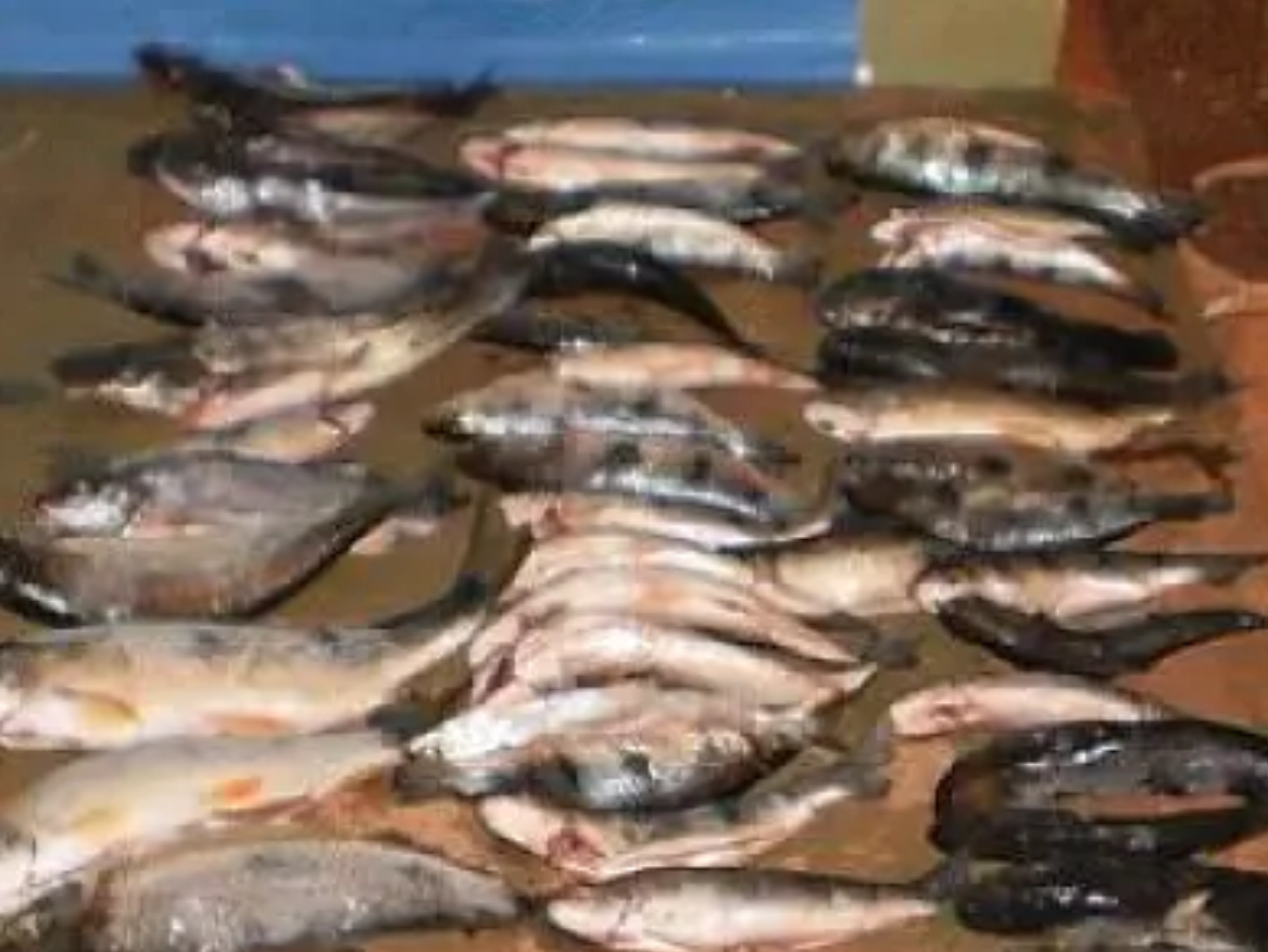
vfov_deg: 38.7
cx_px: 642
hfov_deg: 50.1
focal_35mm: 37
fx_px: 1356
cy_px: 486
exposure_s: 1/30
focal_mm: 6.3
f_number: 3.1
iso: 320
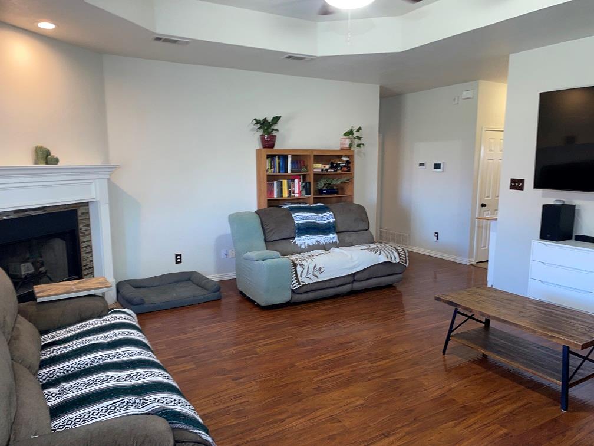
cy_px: 223
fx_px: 446
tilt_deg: -9.8
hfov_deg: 67.3
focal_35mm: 26
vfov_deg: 53.1
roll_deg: +0.4
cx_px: 297
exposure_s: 1/33
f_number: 1.6
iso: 32
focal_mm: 4.2
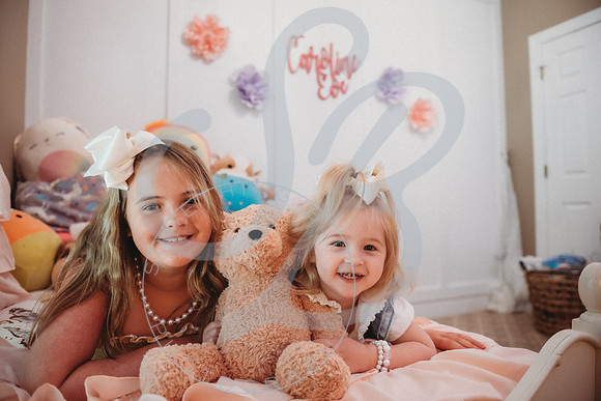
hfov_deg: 71.5
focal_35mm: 25
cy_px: 201
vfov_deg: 51.3
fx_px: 418
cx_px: 293
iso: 1000
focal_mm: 24
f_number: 2.8
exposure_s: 1/125
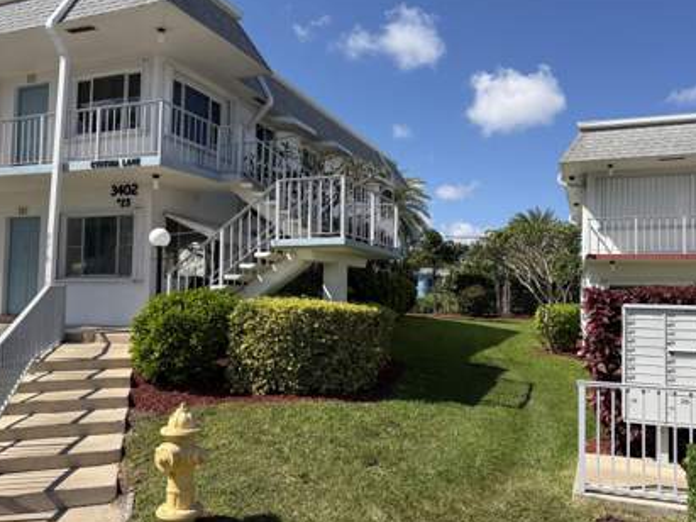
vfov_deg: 49.7
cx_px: 379
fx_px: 563
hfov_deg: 63.3
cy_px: 265
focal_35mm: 28
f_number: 1.78
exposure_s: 1/4673
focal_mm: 6.76
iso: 80
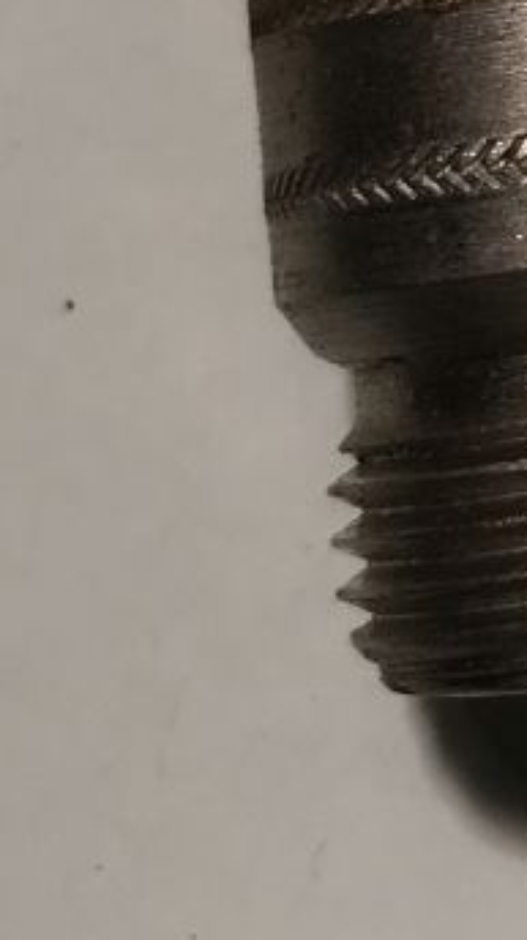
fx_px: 3535
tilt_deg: -79.3
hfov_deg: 8.1
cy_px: -281
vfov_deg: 14.5
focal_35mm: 142
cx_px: 1092
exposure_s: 1/105
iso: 20
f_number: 1.8
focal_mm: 3.99
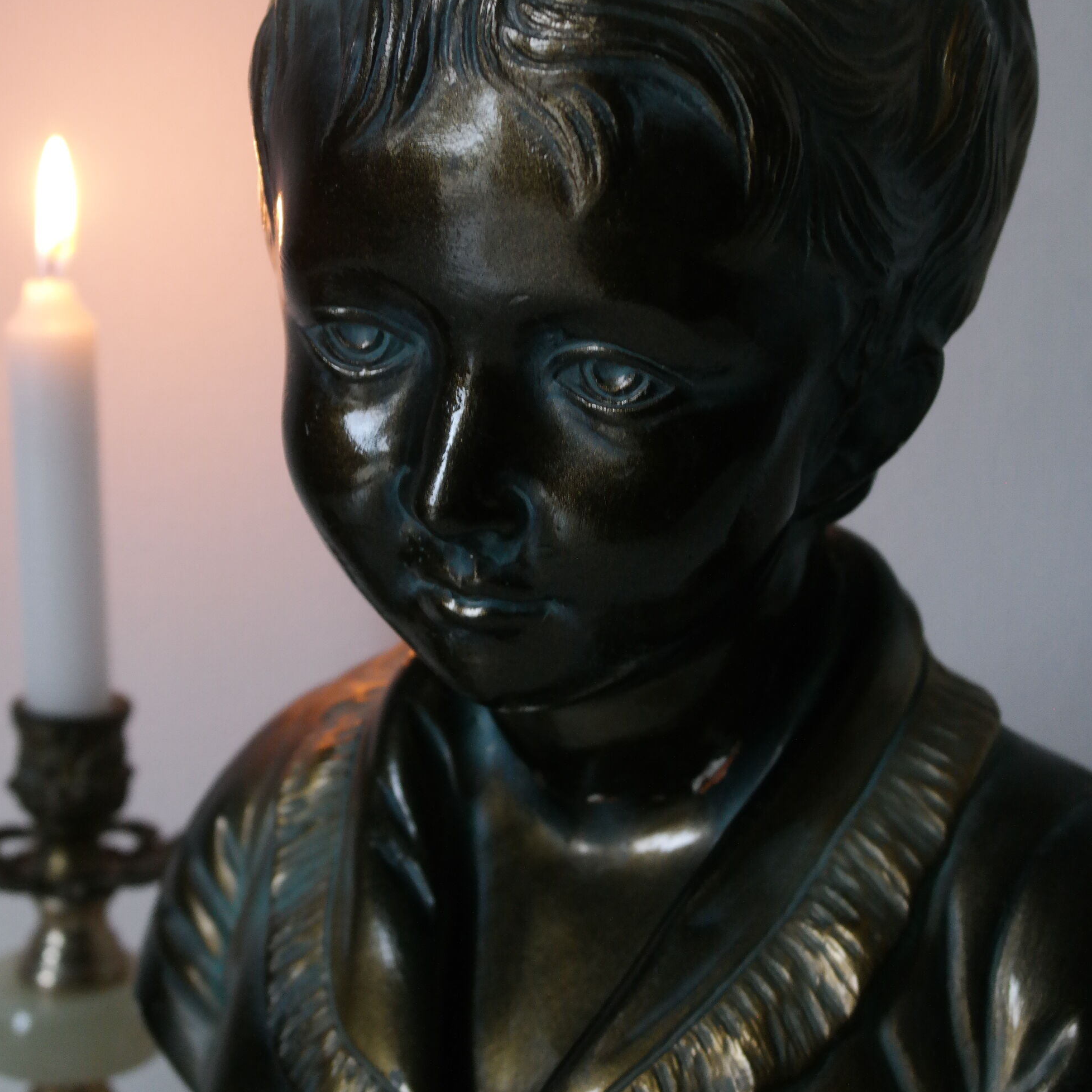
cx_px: 542
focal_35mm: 75
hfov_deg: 23.1
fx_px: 2677
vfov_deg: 23.0
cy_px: 359
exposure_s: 1/30
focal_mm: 38
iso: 1600
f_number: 5.6
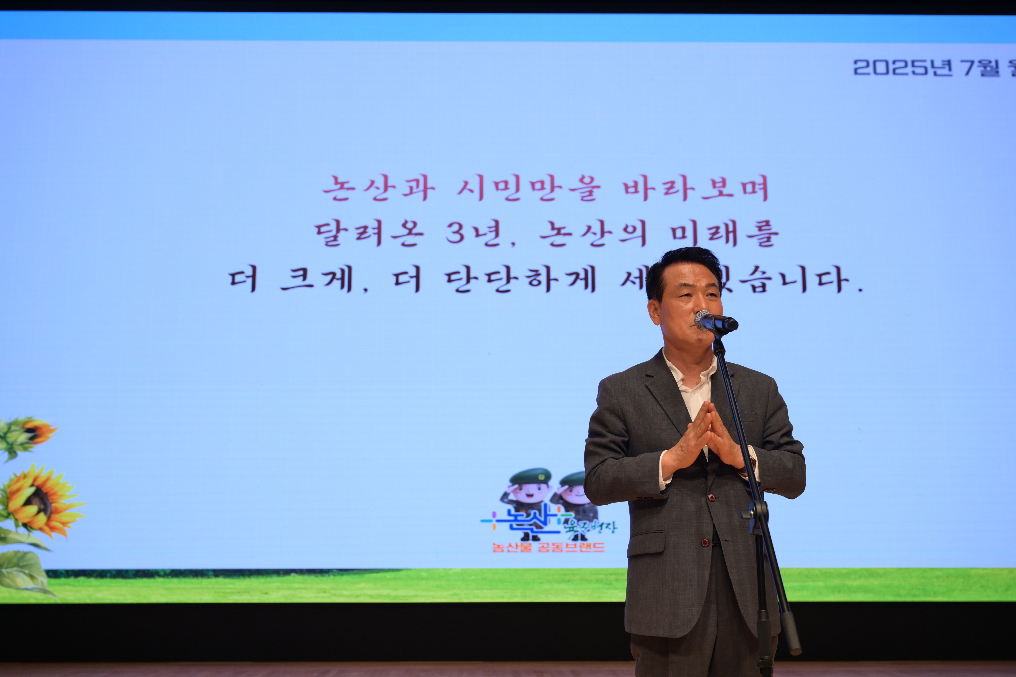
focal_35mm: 41
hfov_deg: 47.4
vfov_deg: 32.6
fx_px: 1157
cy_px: 338
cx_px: 508
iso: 500
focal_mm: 41
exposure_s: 1/200
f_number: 5
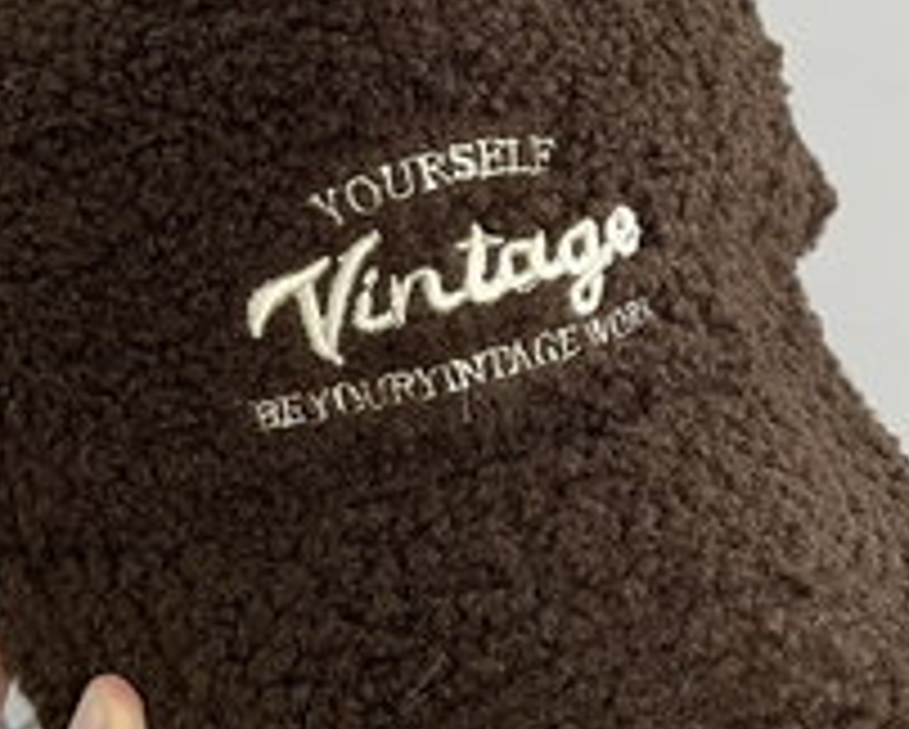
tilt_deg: -30.5
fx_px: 1804
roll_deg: +7.2
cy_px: 281
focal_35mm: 67
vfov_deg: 22.8
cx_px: 414
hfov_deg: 28.3
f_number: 1.6
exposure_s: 1/66
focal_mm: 5.1
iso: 125
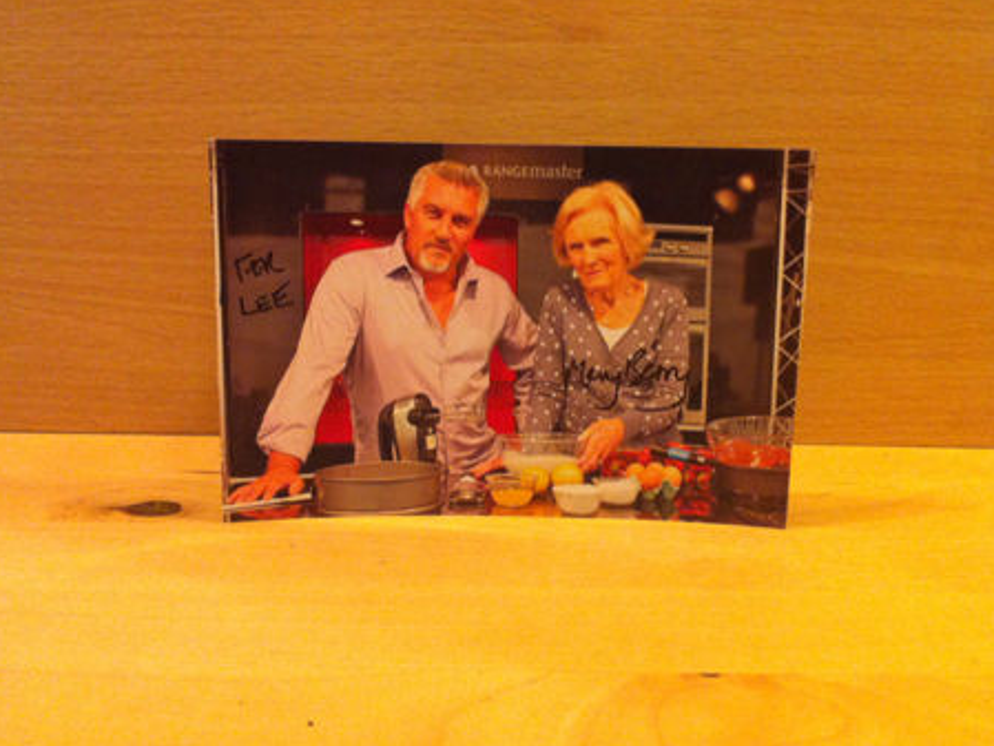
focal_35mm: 39
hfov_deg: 47.8
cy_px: 353
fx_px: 1120
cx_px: 507
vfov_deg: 36.8
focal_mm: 3.85
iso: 320
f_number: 2.8
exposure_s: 1/15
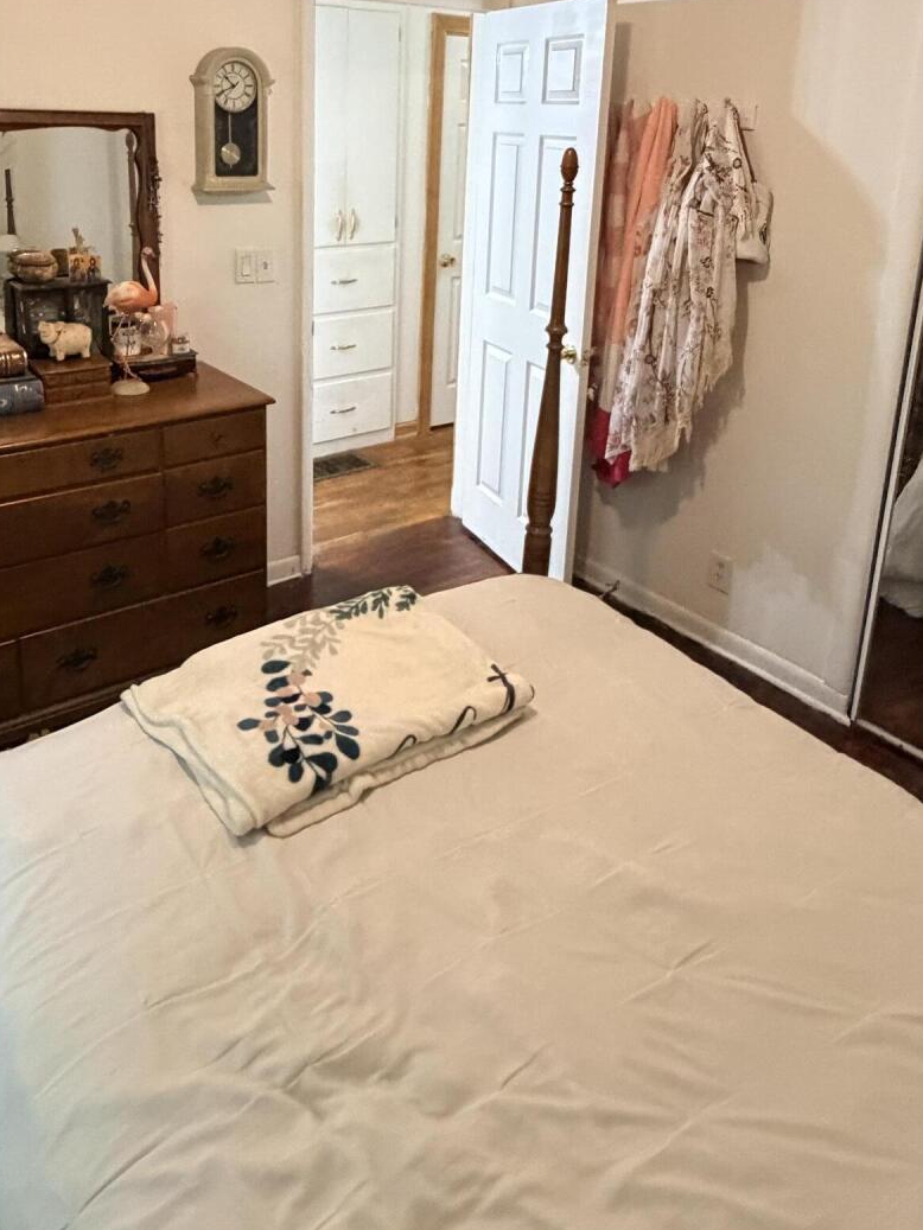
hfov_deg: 51.1
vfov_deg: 62.7
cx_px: 384
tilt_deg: -13.0
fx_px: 960
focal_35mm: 27
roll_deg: -1.8
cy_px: 355
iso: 640
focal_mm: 2.22
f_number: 2.2
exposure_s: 1/60
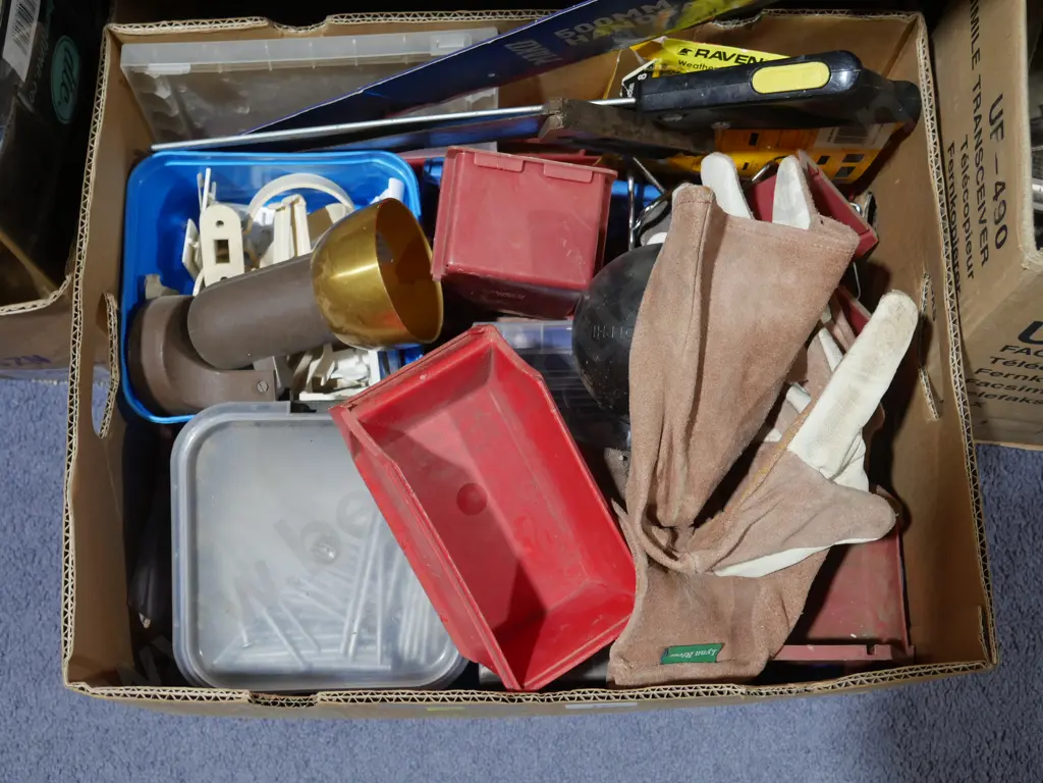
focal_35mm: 46
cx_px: 522
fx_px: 1386
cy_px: 392
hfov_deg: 41.2
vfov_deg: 31.5
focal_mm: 23
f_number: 5.1
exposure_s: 1/60
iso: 640
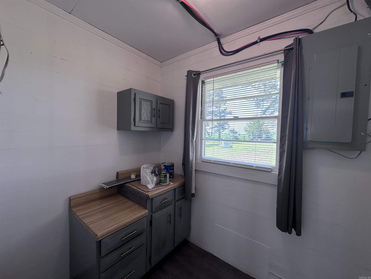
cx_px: 186
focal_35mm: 14
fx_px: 150
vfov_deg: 85.7
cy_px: 140
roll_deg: -1.4
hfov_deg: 102.1
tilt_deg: -1.8
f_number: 2.2
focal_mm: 2.22
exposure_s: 1/158
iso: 40
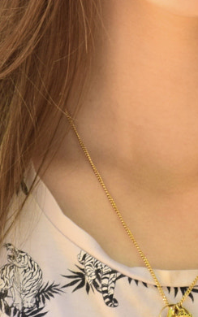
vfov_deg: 3.2
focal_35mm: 658
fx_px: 5678
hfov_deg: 2.0
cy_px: 98
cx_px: 167
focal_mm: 105
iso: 100
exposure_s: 1/80
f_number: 5.6
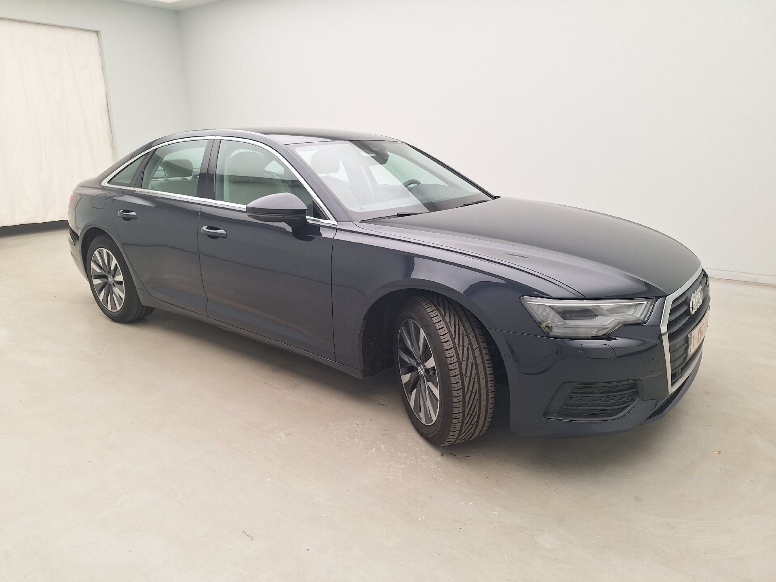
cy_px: 291
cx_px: 388
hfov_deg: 73.9
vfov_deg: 58.9
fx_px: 516
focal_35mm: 23
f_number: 1.8
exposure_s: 1/100
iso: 50
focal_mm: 5.54
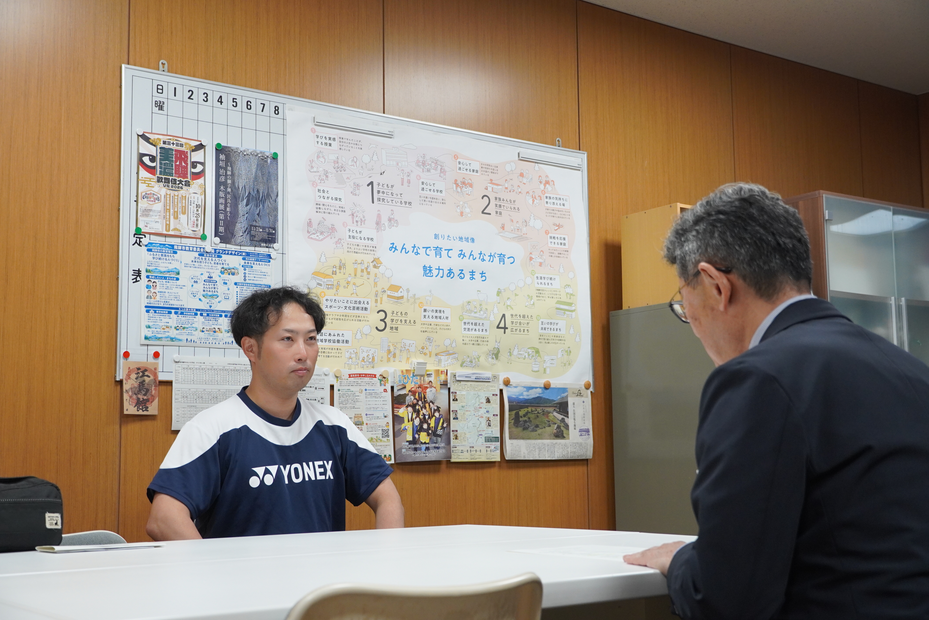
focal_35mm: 48
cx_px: 464
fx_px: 1239
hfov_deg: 41.1
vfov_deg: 28.1
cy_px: 310
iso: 1000
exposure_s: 1/160
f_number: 4.5
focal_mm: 32
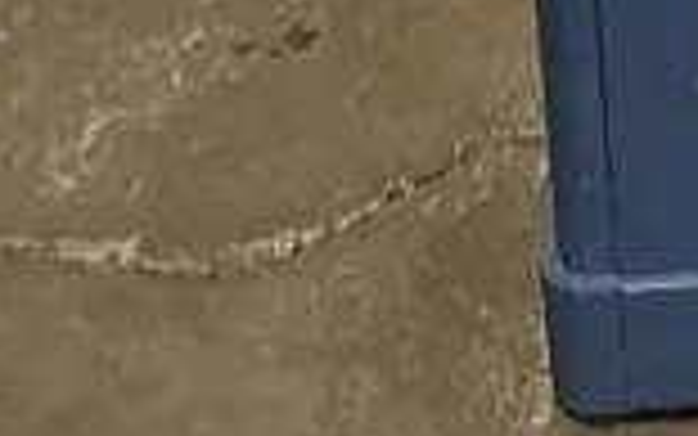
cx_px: 986
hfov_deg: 13.4
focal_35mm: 149
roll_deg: +1.4
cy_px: -650
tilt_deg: -23.6
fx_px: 2835
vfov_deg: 8.1
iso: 320
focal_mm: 3
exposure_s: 1/48
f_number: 1.8
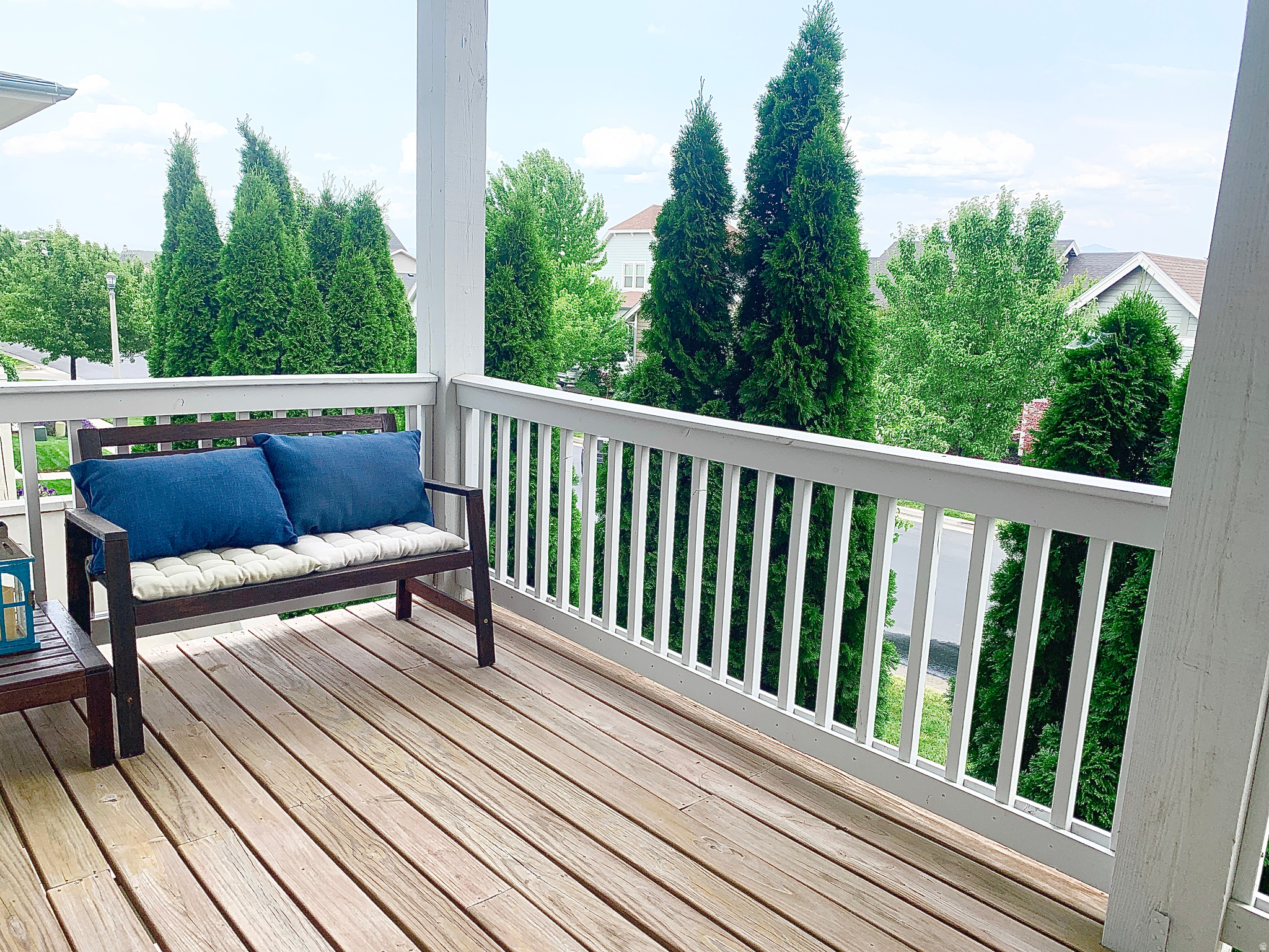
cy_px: 476
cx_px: 634
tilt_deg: -13.7
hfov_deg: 67.3
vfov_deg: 53.1
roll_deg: -2.0
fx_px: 953
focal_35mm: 26
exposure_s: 1/656
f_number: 1.8
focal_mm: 4.25
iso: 25
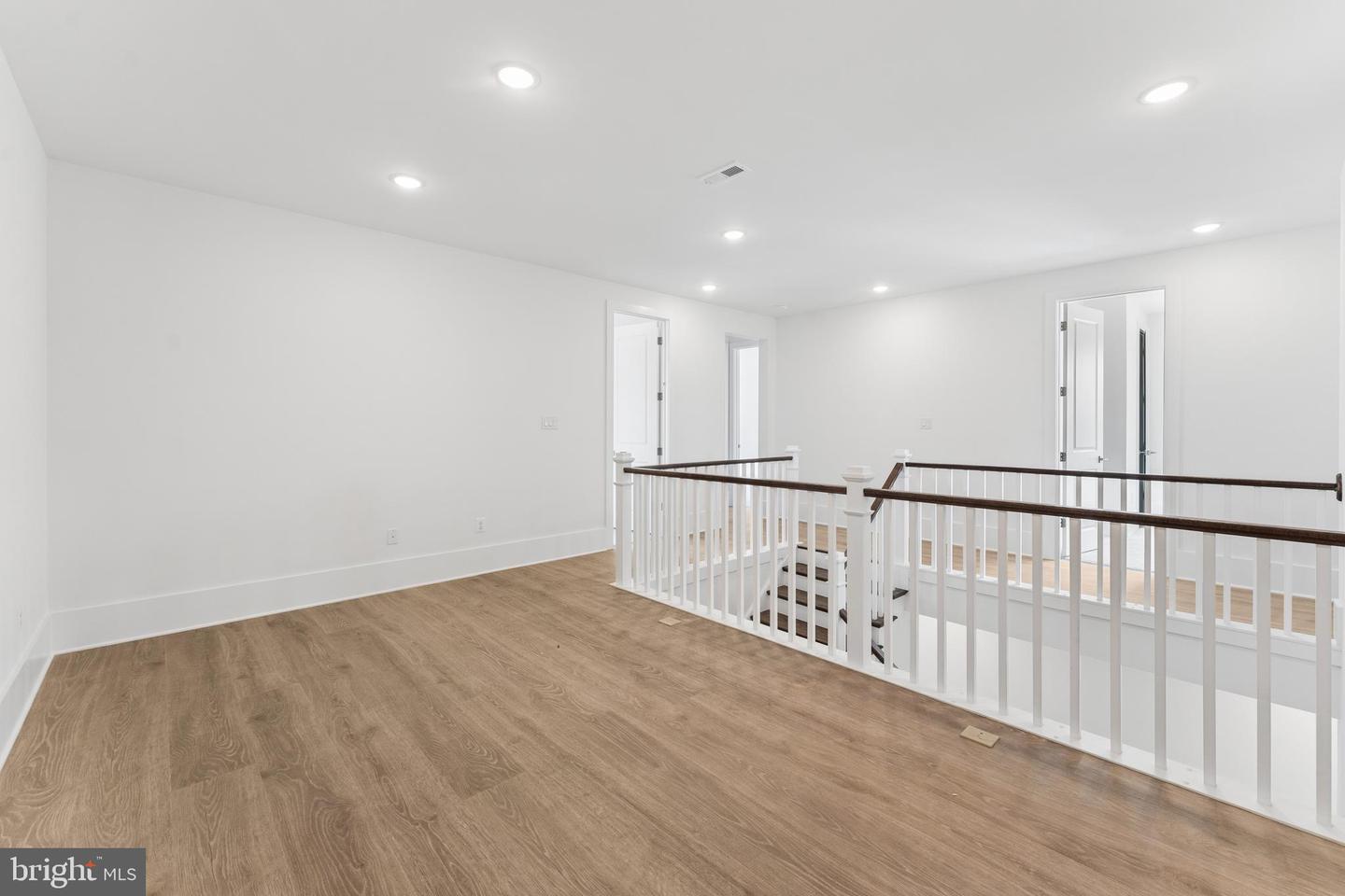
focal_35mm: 14
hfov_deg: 104.3
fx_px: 523
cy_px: 448
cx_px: 672
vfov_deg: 81.2
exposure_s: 1/50
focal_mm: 14
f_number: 7.1
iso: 500
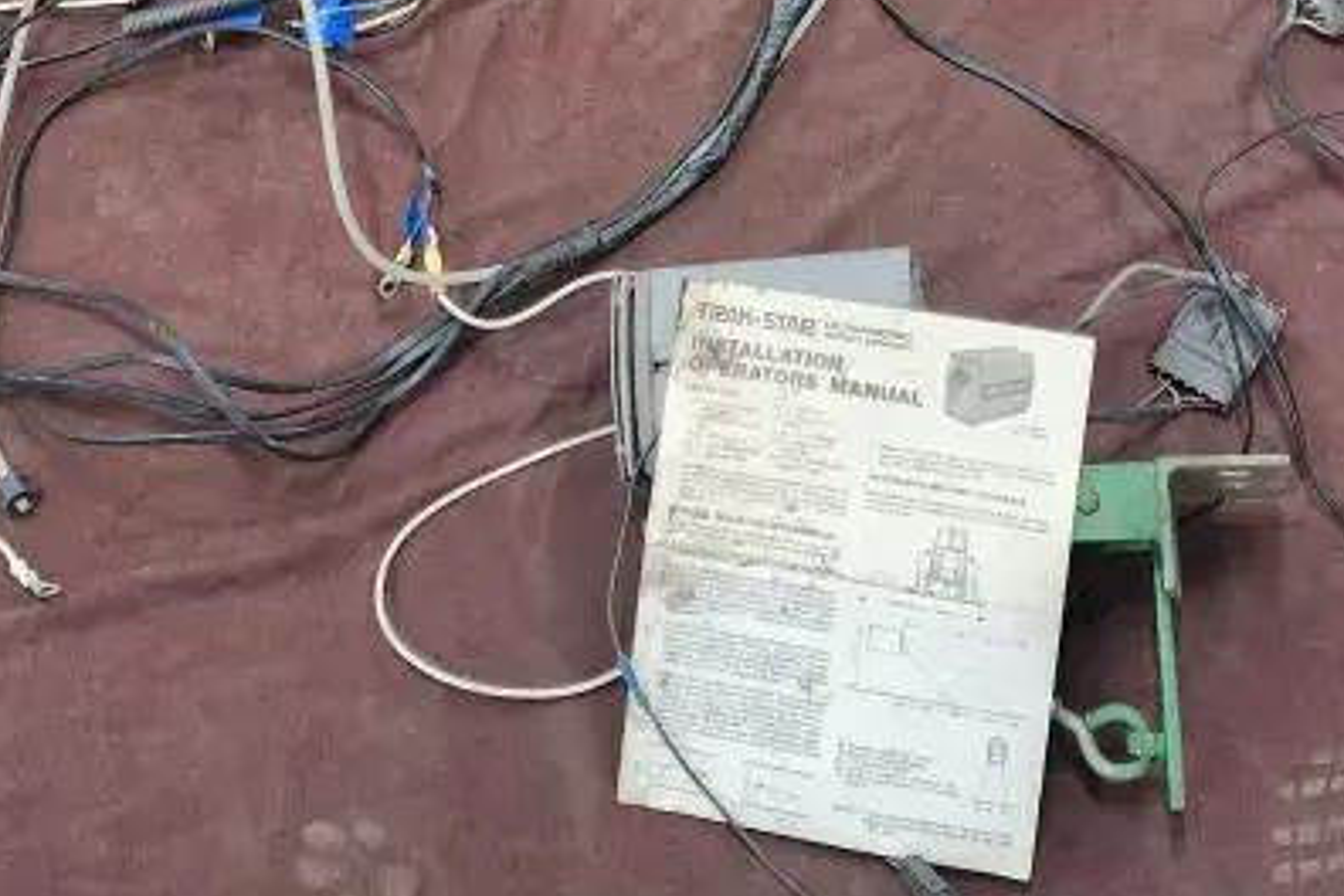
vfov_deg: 22.8
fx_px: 2165
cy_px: 81
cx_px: 665
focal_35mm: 58
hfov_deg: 34.5
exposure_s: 1/120
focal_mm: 6.4
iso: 500
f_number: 1.8
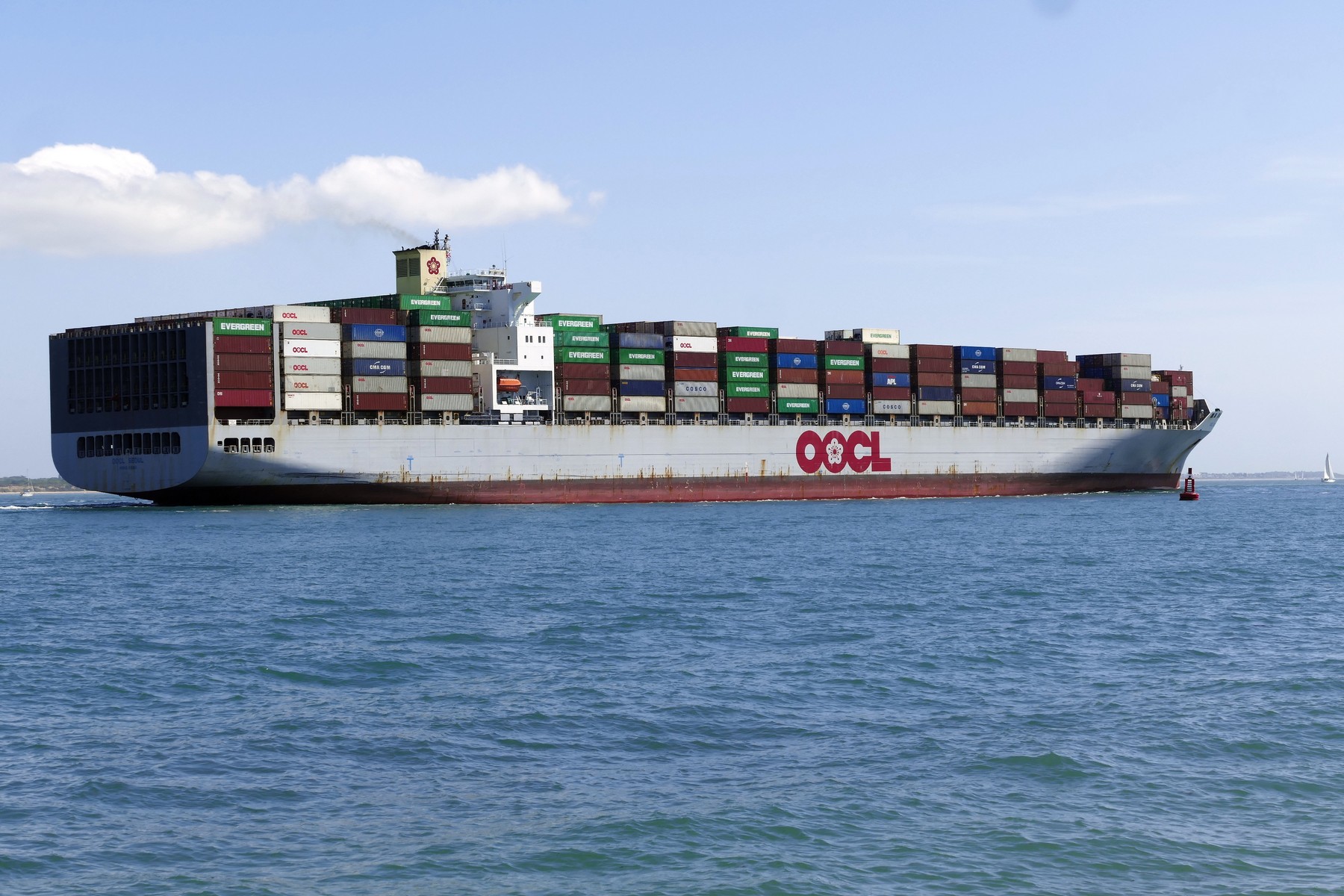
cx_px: 672
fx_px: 2986
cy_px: 448
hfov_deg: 25.4
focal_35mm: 80
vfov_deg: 17.1
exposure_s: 1/800
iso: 125
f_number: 5.6
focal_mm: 29.24
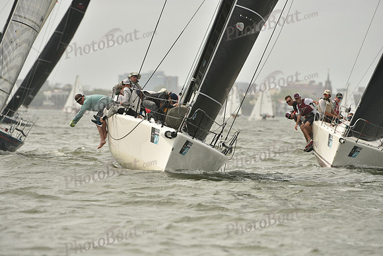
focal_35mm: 300
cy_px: 128
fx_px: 3192
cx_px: 192
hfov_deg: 6.9
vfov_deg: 4.6
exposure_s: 1/1250
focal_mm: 300
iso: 320
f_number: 7.1
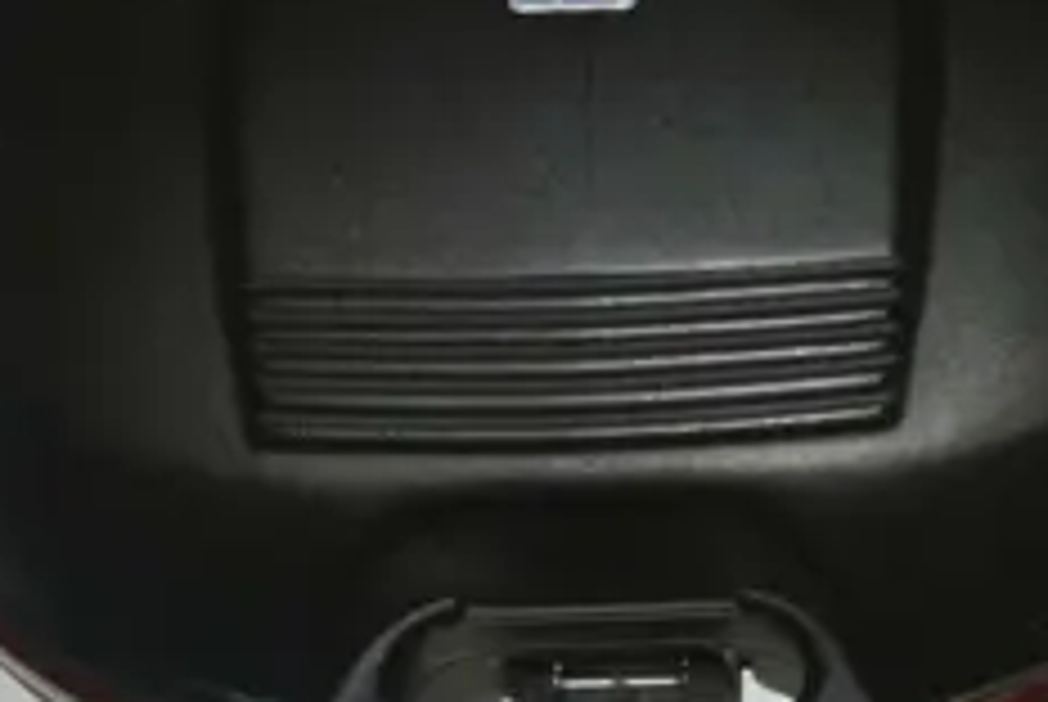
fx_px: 2419
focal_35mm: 83
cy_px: 238
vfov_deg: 16.5
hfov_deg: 23.9
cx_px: 909
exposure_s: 1/60
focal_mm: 13.6
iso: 200
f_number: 4
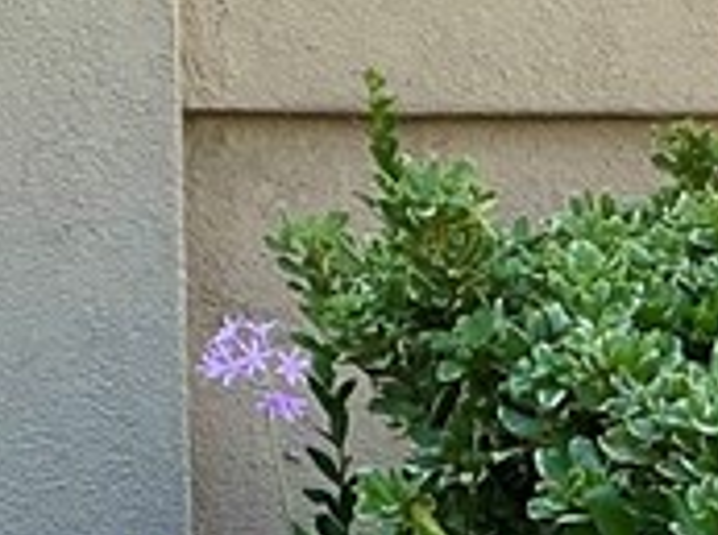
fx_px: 3560
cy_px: -668
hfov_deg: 10.2
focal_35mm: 172
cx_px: -946
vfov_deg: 8.0
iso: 16
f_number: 1.8
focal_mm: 3
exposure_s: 1/239
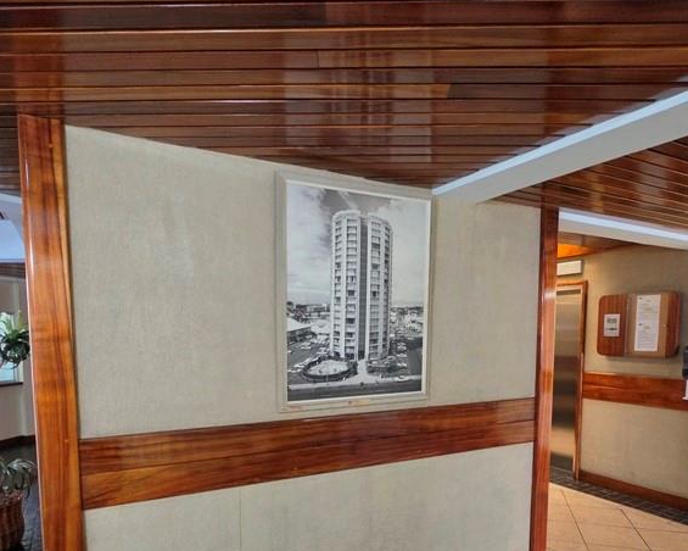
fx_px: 468
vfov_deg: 59.0
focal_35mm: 23
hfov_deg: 72.6
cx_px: 349
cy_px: 382
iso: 640
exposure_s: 1/60
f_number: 1.9
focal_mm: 2.2
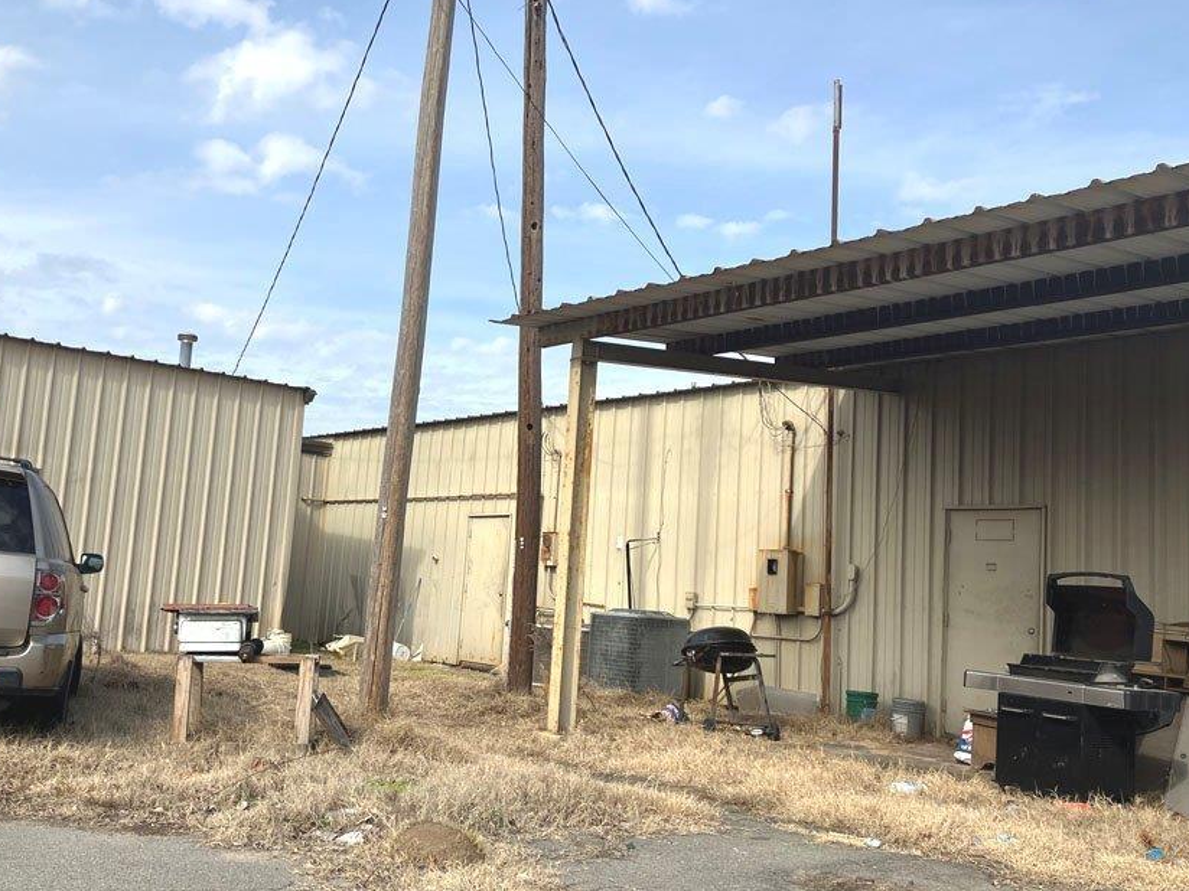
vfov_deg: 41.8
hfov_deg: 53.7
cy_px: 441
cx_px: 495
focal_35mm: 34
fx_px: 1168
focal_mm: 3.99
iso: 32
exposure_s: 1/2114
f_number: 1.8
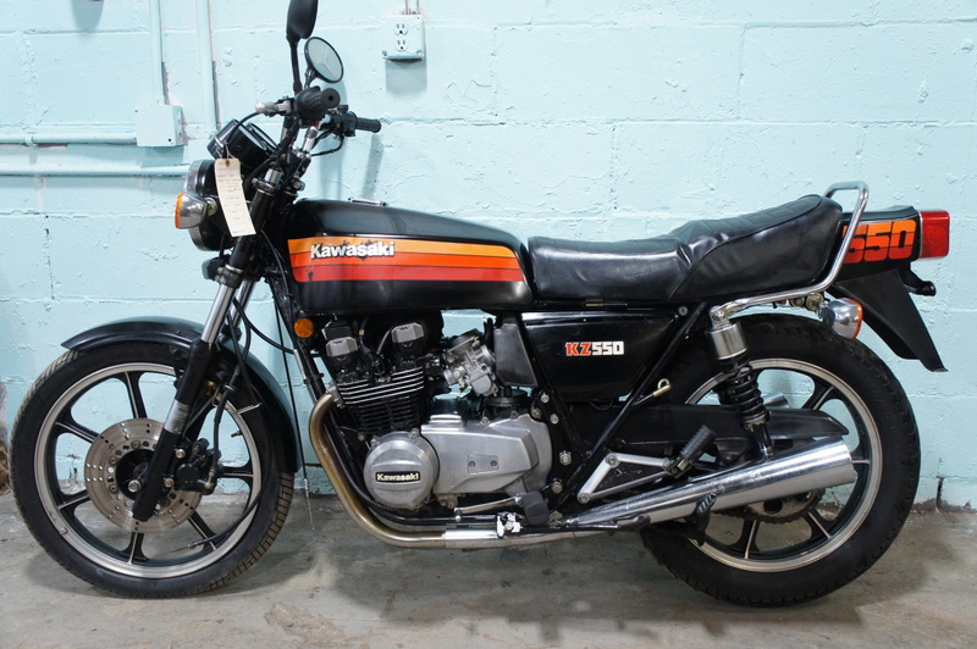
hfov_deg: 59.5
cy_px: 324
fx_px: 854
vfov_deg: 41.6
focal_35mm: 32
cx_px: 488
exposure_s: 1/40
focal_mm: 21
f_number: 5
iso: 1600
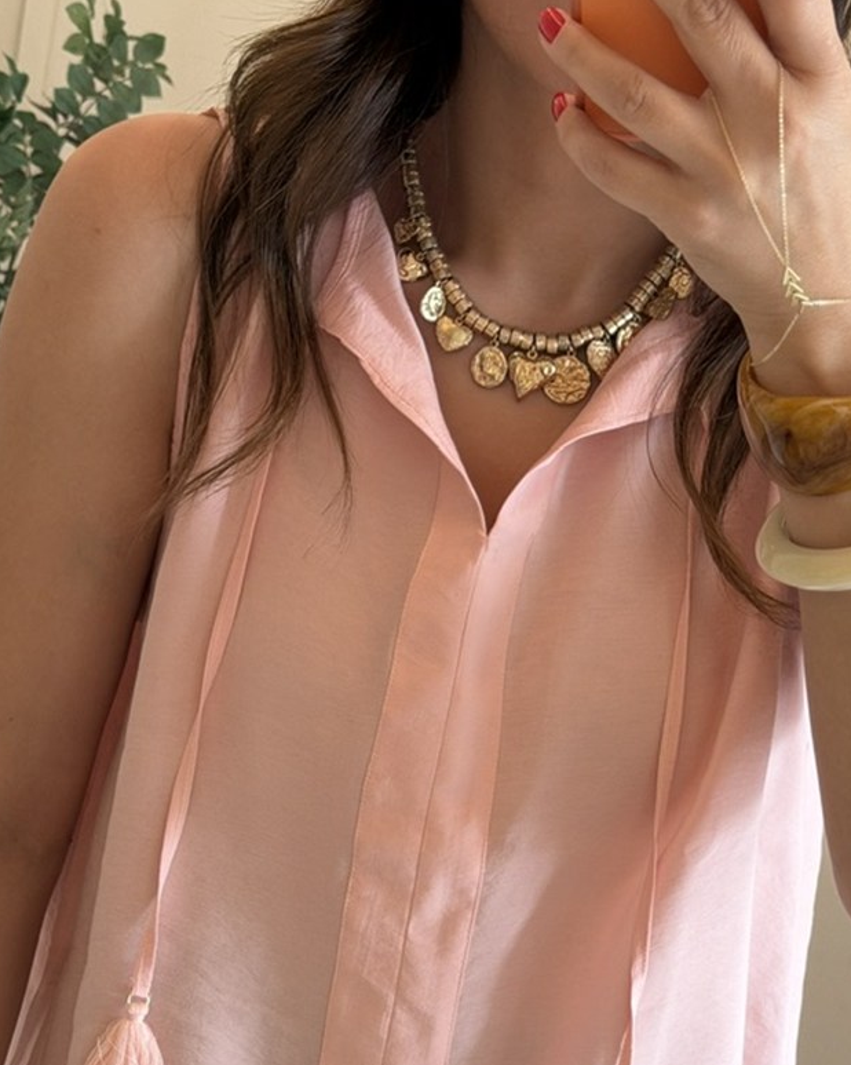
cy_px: 997
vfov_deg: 19.3
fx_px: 3055
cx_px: 470
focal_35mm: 97
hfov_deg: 15.9
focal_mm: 6.76
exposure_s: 1/60
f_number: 1.78
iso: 160
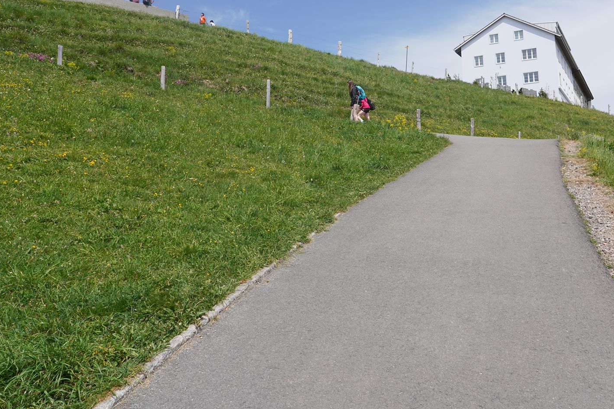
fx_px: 580
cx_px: 385
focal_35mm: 34
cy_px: 123
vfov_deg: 38.3
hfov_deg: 55.1
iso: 100
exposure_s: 1/100
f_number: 16
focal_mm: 24
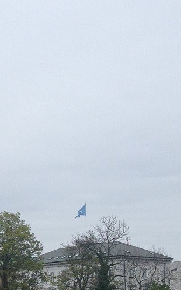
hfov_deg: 12.1
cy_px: 258
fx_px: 821
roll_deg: -1.5
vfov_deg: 19.7
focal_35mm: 104
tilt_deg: +5.7
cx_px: -69
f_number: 2.4
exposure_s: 1/661
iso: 50
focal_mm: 4.12
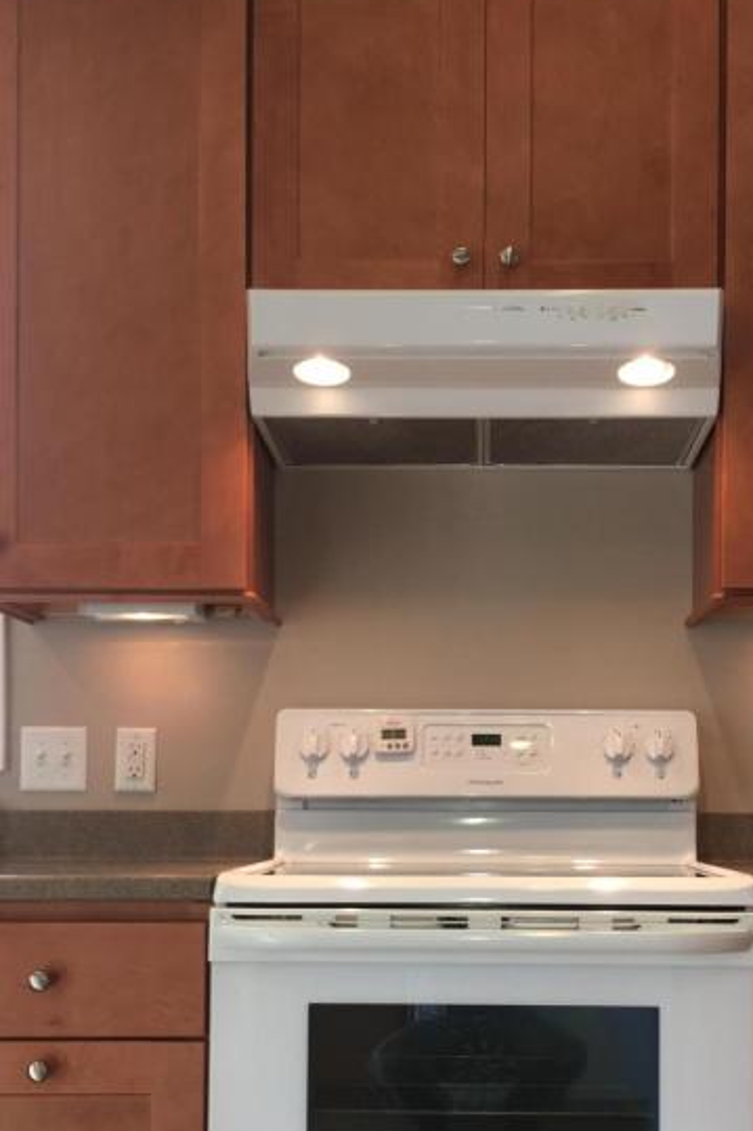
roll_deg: -0.3
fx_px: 1350
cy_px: 776
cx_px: 470
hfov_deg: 31.0
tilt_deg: +2.0
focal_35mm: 43
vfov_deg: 44.6
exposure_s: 1/33
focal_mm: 4.15
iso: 25
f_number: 2.2
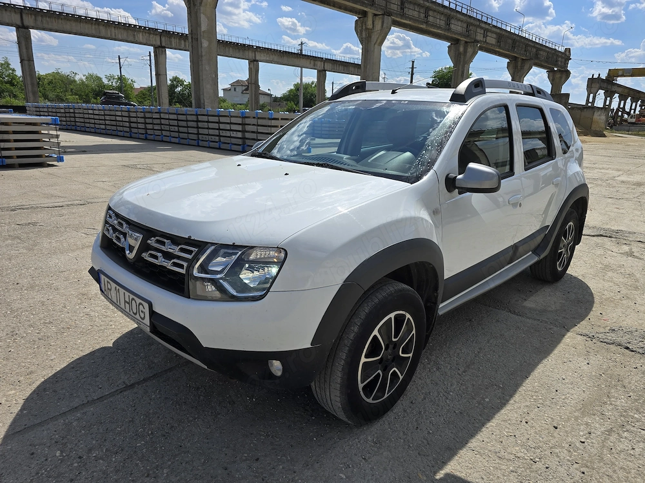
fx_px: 429
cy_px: 242
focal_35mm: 23
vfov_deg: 58.9
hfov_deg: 73.9
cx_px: 322
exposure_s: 1/1182
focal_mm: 6.3
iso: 12
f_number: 1.7
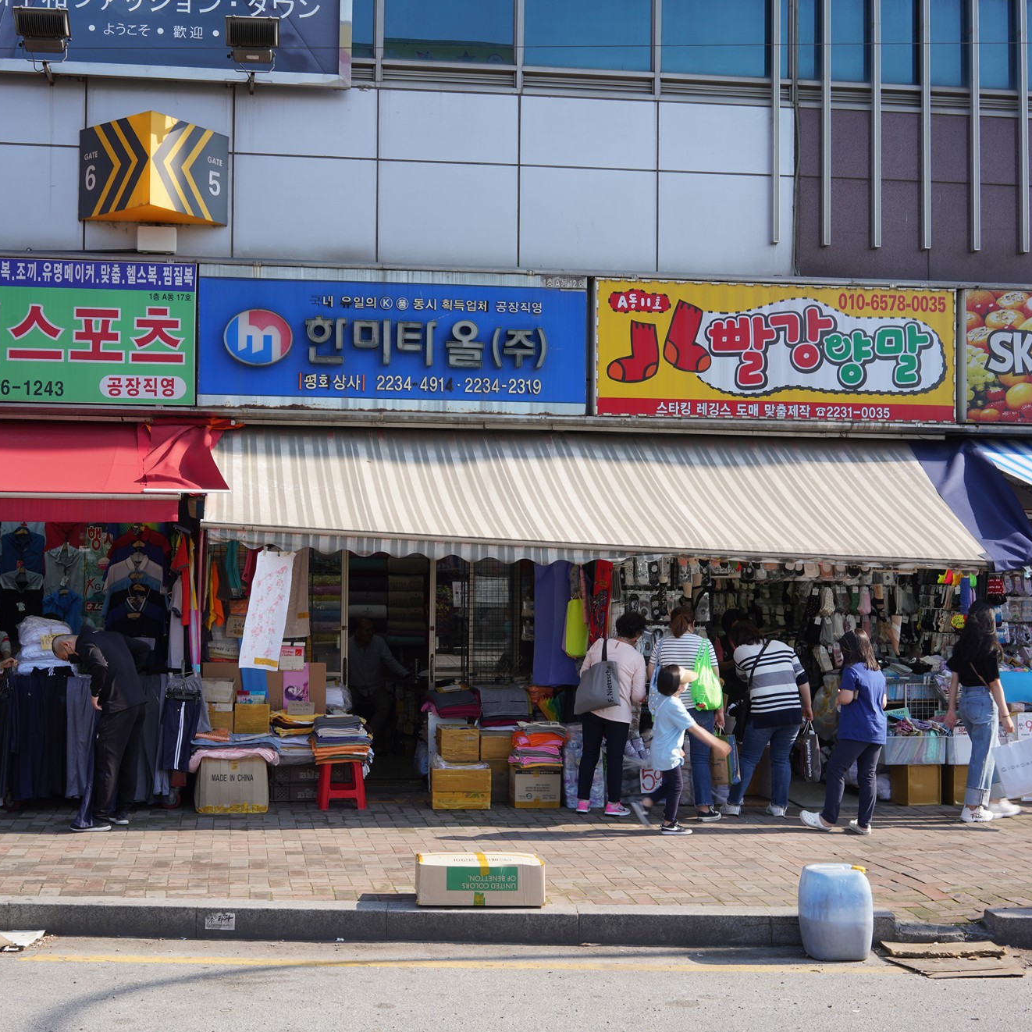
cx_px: 421
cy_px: 514
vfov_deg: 37.6
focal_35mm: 45
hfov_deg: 37.4
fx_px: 1518
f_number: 13
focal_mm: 35
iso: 125
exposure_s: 1/50
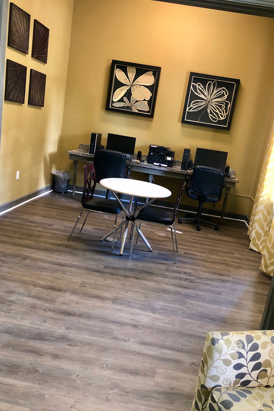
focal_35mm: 30
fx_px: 342
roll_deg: -9.4
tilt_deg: -11.8
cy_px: 207
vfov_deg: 61.9
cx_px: 154
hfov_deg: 43.5
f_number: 1.8
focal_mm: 4
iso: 80
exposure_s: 1/15
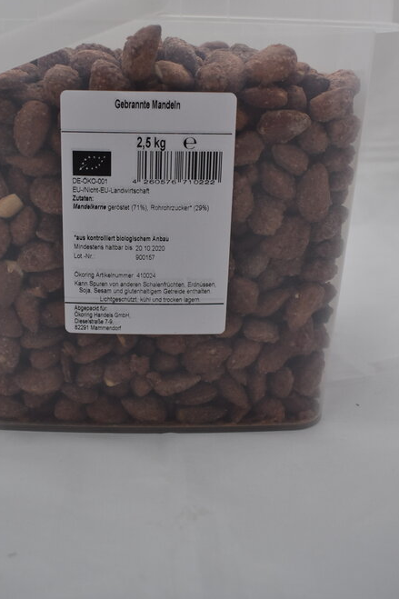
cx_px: 162
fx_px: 682
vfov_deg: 46.8
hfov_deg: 32.5
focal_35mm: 41
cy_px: 209
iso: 800
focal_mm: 20
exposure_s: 1/320
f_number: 4.5
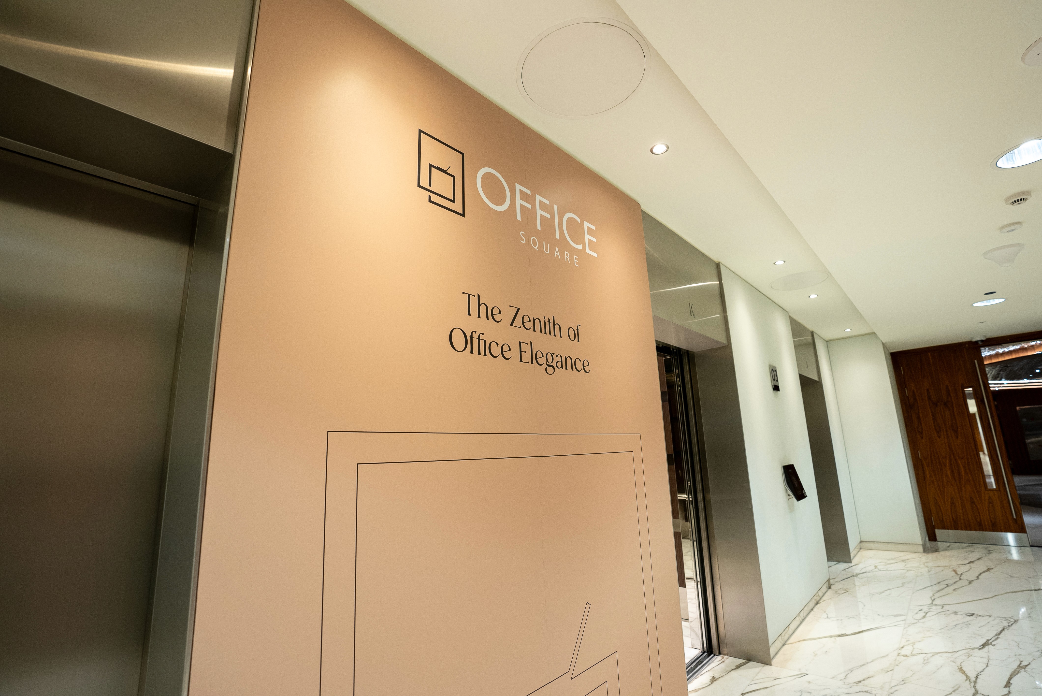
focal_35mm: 16
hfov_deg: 96.7
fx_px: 463
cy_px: 348
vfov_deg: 73.8
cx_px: 521
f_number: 4
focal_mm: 16
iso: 1250
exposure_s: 1/50
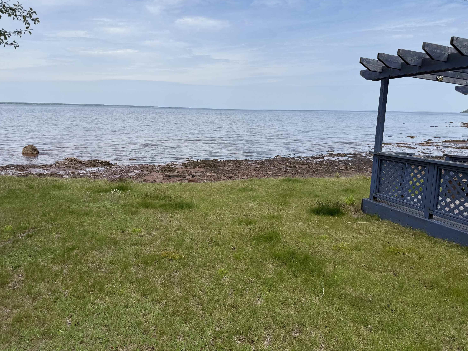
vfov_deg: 54.9
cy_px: 169
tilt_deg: -11.1
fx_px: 338
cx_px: 238
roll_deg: -1.2
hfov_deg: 69.4
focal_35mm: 25
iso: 80
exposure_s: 1/6173
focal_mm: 6.76
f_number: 1.78
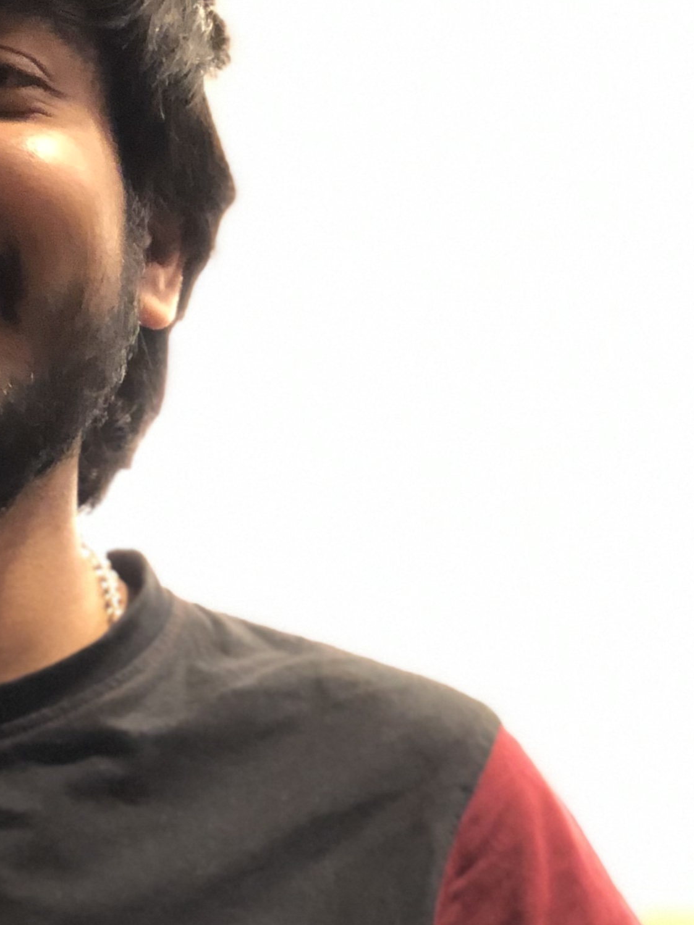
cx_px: 1
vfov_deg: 13.8
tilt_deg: +5.6
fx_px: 3743
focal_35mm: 140
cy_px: 1060
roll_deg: +0.3
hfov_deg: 10.5
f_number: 2.4
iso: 160
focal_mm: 6
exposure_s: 1/11
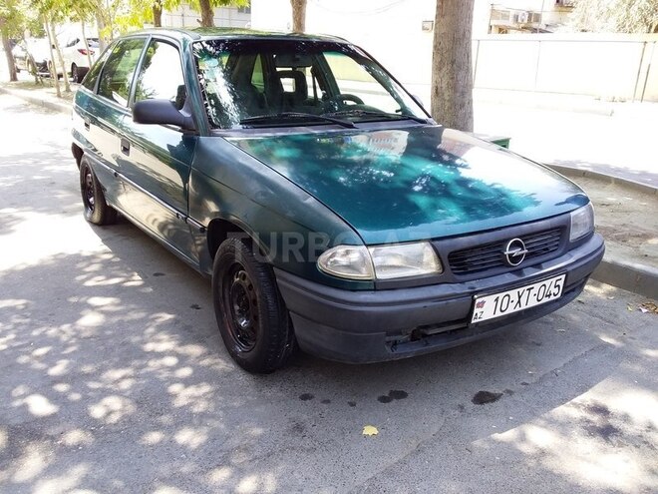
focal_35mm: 31
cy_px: 247
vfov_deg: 45.4
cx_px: 329
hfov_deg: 58.4
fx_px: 589
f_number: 2.2
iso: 40
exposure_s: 1/136
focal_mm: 3.3
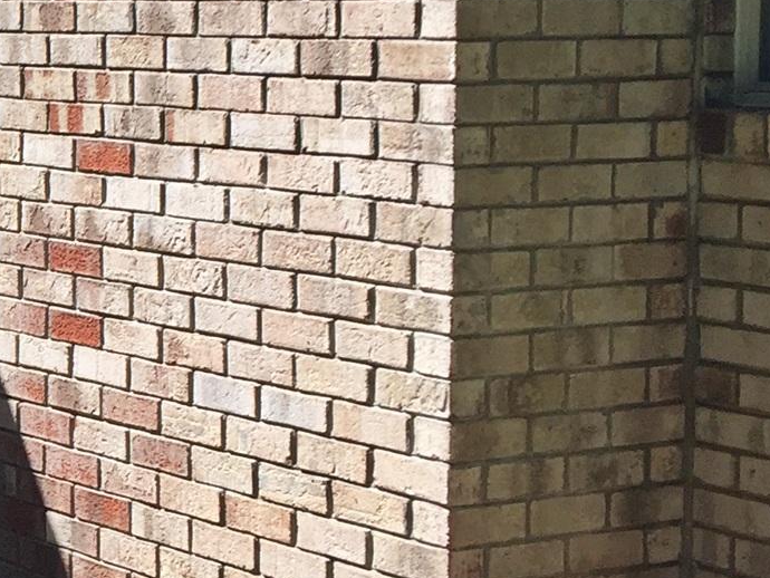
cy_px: 104
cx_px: -508
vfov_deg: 14.0
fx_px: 2336
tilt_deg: -3.2
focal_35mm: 105
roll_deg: -0.5
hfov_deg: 16.4
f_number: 2.2
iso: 32
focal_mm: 4.15
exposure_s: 1/706
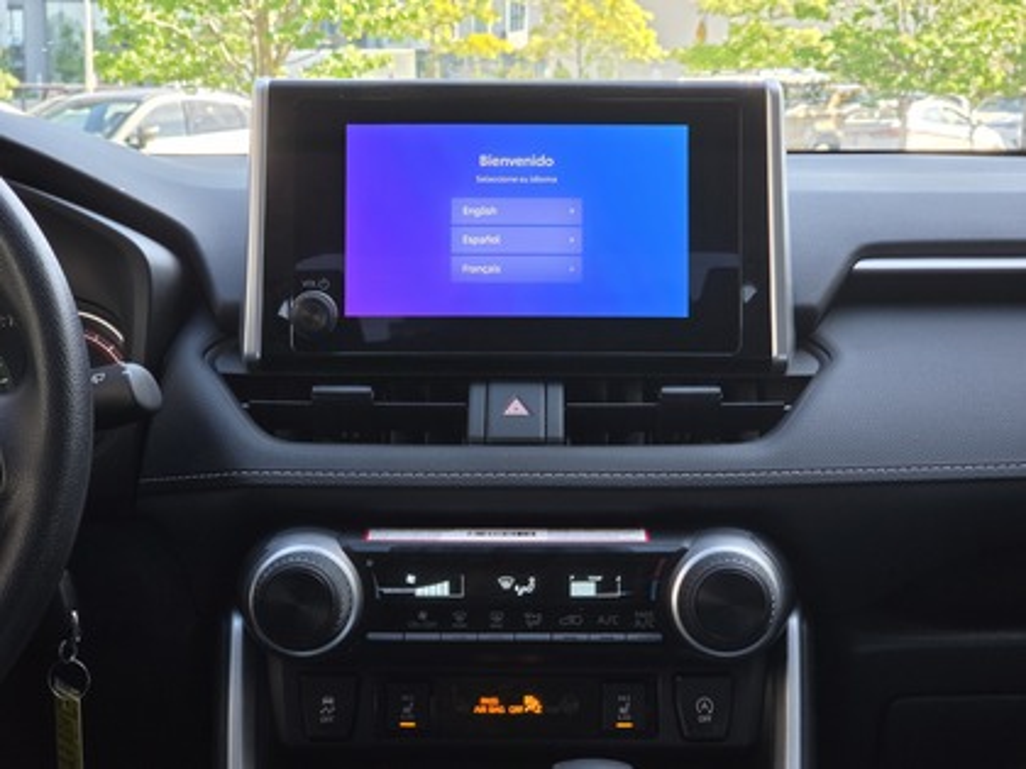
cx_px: 513
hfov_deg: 28.2
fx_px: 2045
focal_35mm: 69
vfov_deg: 21.3
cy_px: 384
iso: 64
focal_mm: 7
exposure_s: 1/120
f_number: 2.4
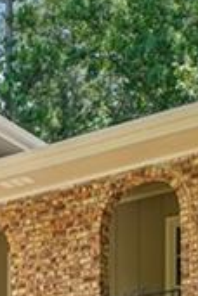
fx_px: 990
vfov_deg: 15.7
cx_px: -49
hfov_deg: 11.2
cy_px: 442
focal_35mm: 120
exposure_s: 1/50
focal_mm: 20
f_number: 8
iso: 100
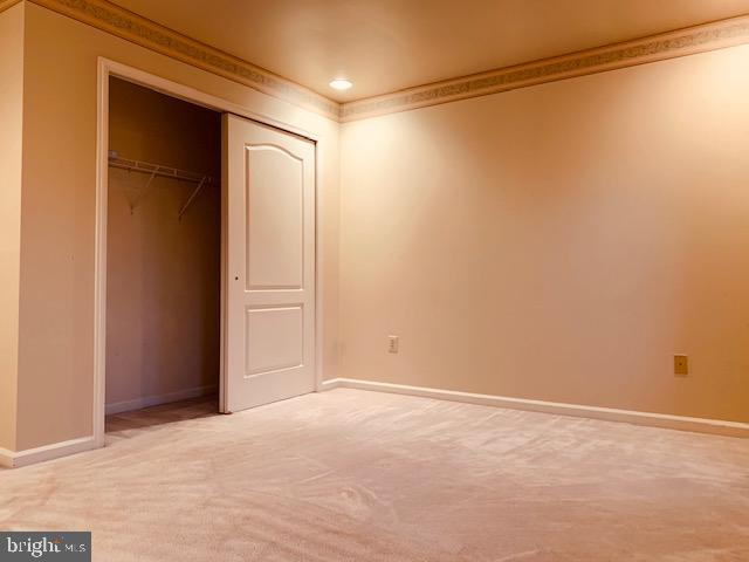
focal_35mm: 26
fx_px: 563
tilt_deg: +2.3
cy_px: 281
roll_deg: -0.5
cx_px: 374
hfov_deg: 67.3
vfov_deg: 53.1
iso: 200
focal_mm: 4.25
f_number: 1.8
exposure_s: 1/60
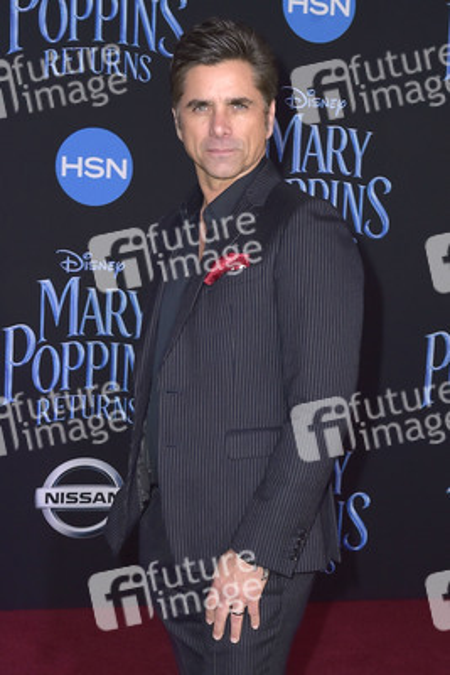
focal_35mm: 48
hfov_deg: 28.1
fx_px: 899
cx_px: 225
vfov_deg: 41.1
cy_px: 338
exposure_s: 1/250
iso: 400
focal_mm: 48
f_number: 6.3
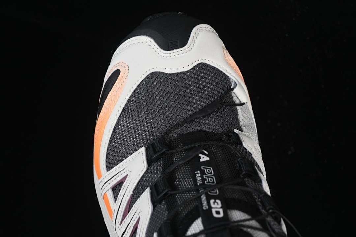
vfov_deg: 18.2
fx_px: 742
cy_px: 118
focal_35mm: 75
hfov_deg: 27.0
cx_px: 178
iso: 160
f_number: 7.1
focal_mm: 50
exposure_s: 1/80
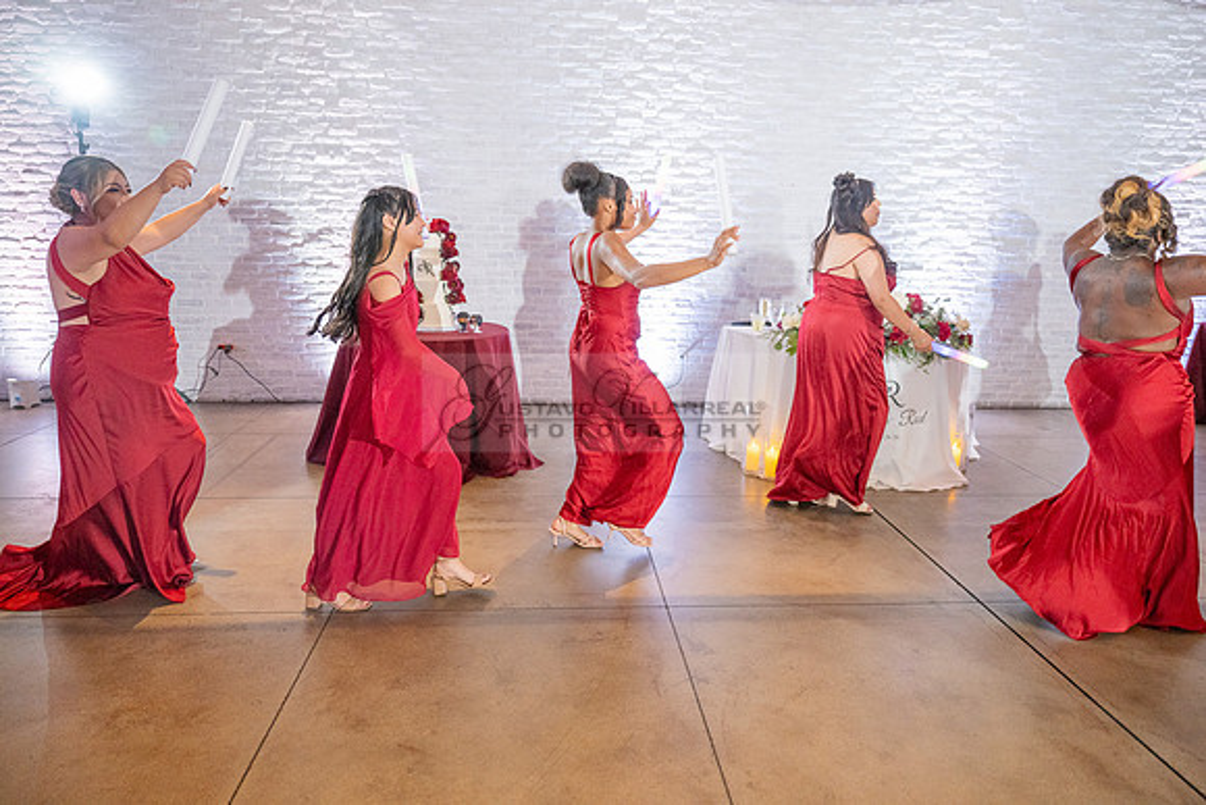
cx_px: 603
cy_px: 402
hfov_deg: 73.7
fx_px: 804
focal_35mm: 24
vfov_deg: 53.2
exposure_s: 1/200
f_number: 2.8
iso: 2000
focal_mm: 24
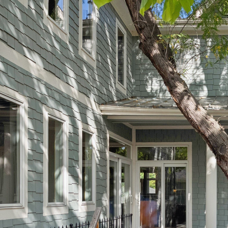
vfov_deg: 34.3
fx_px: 350
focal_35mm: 47
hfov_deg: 33.0
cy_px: 199
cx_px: 230
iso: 320
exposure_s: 1/320
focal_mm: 20
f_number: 9
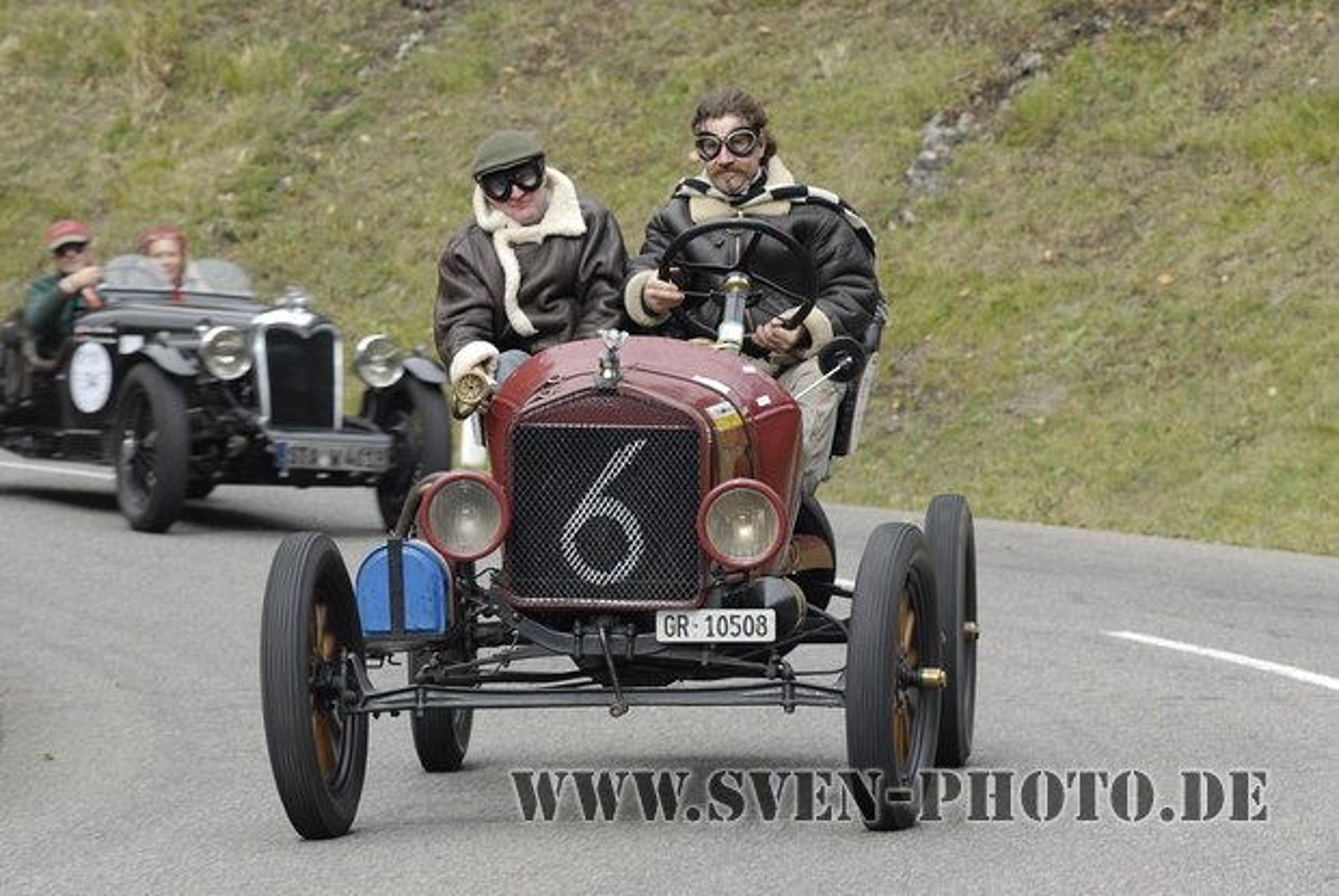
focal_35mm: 218
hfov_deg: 9.5
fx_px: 8099
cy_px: 448
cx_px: 670
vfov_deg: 6.3
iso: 200
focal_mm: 145
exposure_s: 1/180
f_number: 7.1
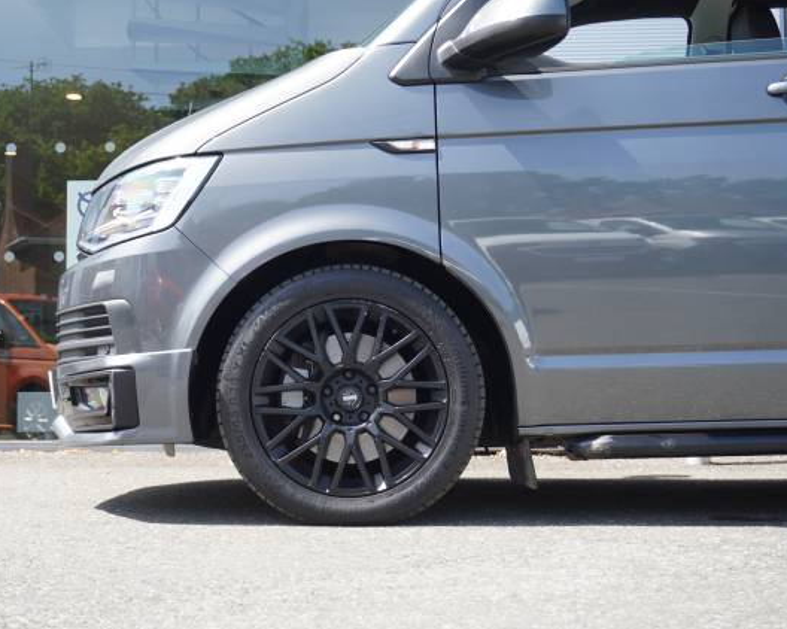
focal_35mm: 58
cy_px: 313
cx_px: 326
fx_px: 1350
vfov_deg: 26.2
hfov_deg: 32.4
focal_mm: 34
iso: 100
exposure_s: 1/60
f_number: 5.6
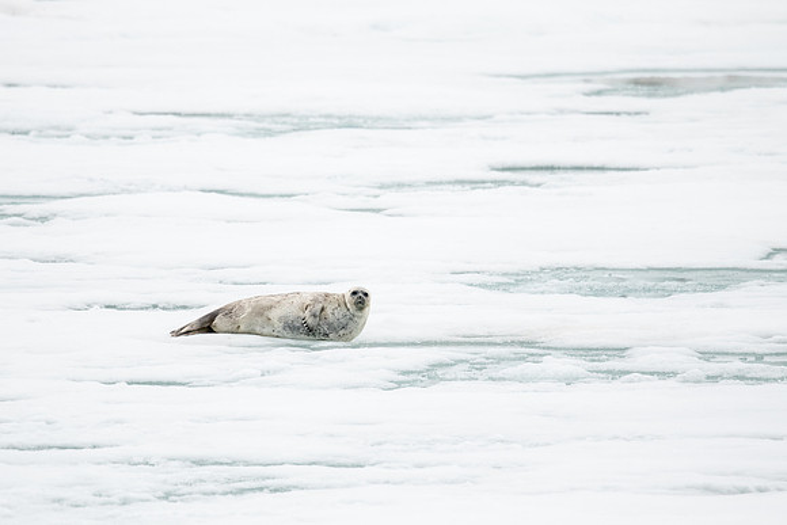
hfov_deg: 2.3
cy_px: 275
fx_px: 19866
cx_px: 375
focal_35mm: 909
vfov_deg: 1.5
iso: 1600
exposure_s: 1/2000
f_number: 6.3
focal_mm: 600
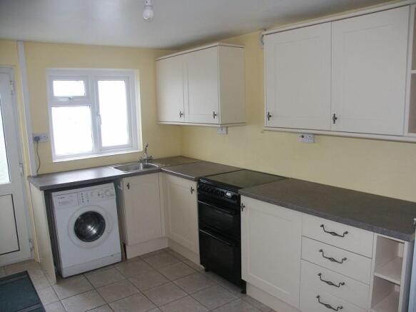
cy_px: 156
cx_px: 208
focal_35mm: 28
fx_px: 336
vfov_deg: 49.7
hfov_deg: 63.5
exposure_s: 1/125
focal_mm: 7.37
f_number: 2.8
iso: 200
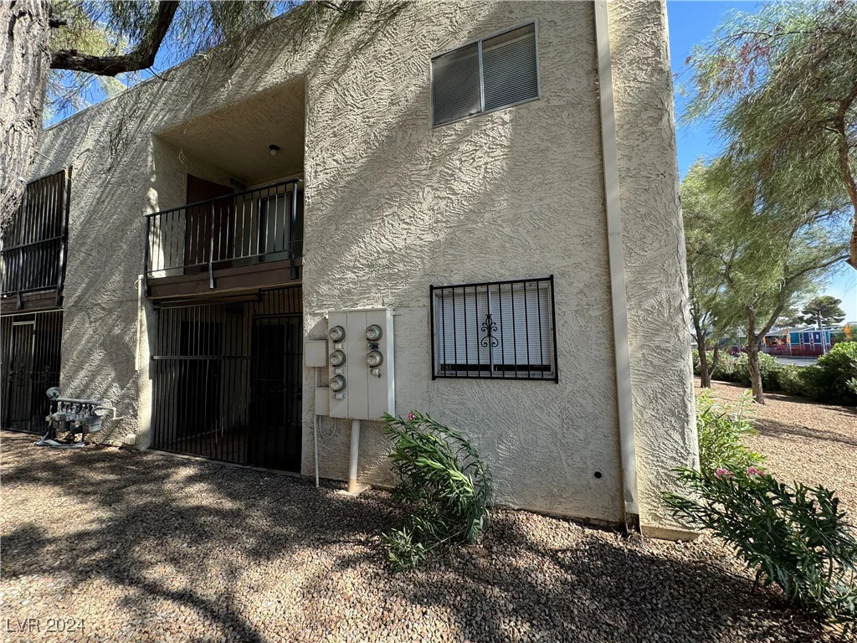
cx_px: 428
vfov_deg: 85.7
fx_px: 347
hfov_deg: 102.1
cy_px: 322
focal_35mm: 14
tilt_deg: +1.7
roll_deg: +1.4
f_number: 2.2
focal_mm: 2.22
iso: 40
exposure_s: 1/451
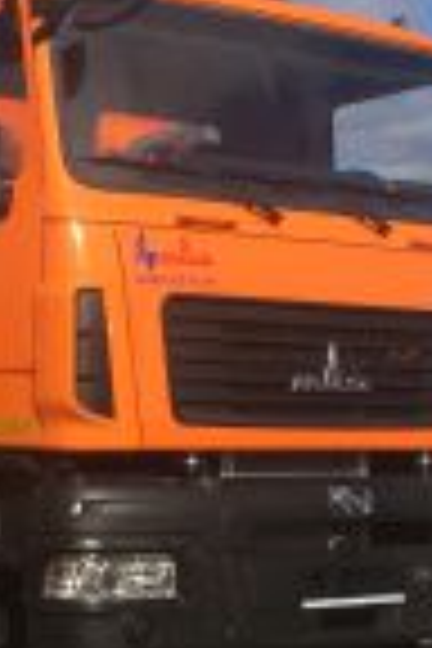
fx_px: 1512
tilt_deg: +1.8
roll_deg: +0.6
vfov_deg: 24.2
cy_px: 274
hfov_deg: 16.0
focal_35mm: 84
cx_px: 4
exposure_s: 1/1570
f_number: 2.2
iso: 25
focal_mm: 4.15
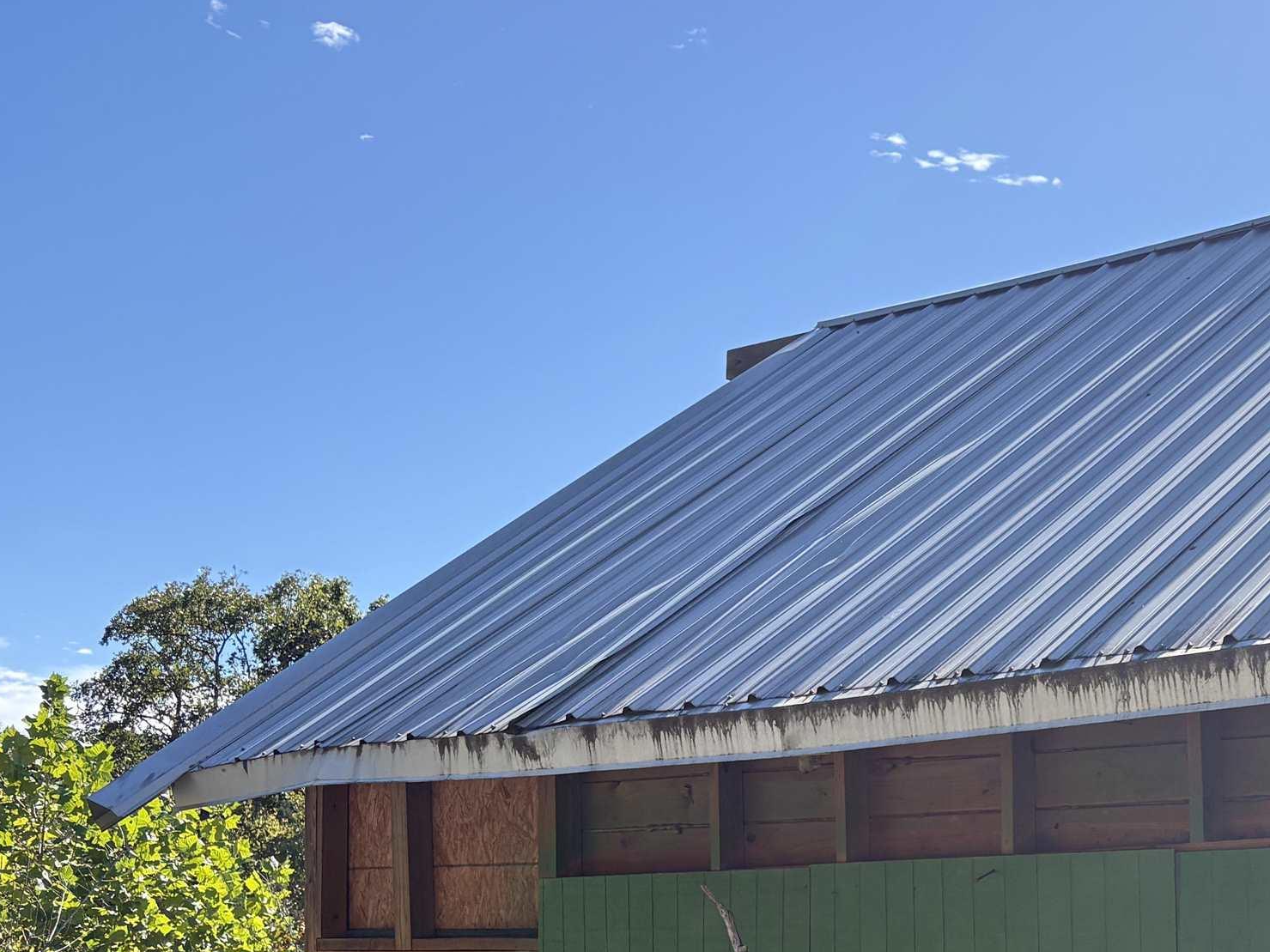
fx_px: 1981
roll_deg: +1.1
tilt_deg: +1.1
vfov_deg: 26.0
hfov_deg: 33.2
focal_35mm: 54
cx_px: 1202
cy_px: 891
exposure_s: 1/1751
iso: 50
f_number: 1.6
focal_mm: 5.96
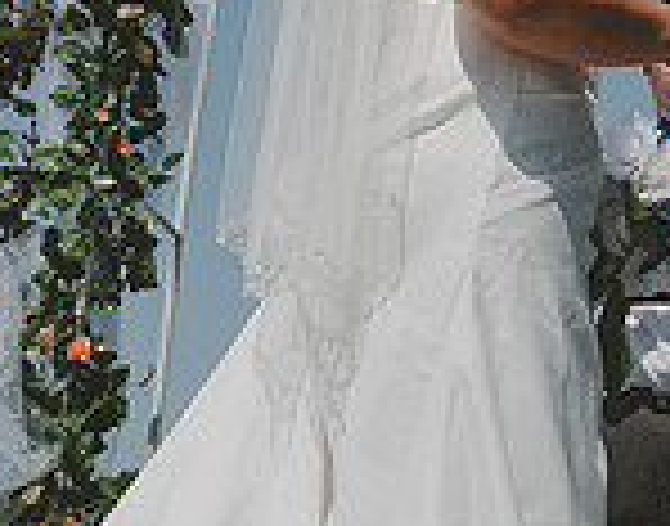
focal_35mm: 109
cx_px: 802
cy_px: 229
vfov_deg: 14.0
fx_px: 2146
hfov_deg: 17.0
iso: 100
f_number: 8
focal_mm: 24
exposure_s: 1/500
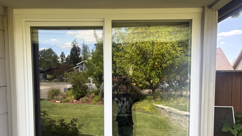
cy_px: 92
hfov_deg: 64.3
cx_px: 120
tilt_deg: -4.6
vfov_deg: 38.4
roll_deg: +1.2
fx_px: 193
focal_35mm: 30
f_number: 1.6
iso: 50
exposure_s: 1/392
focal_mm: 5.96
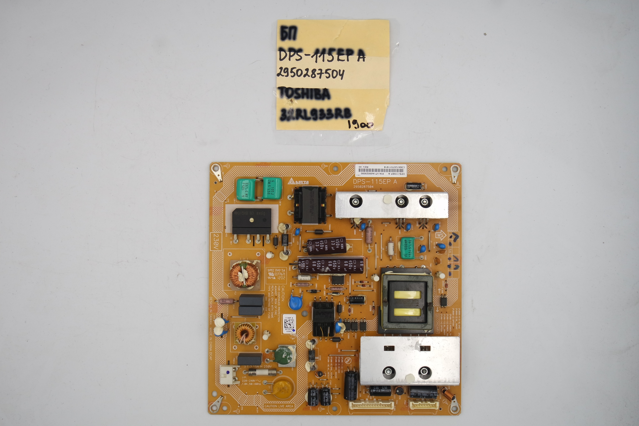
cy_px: 213
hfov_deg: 51.9
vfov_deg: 35.9
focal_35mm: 37
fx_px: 657
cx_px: 320
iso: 160
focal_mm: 14
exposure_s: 1/125
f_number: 5.6
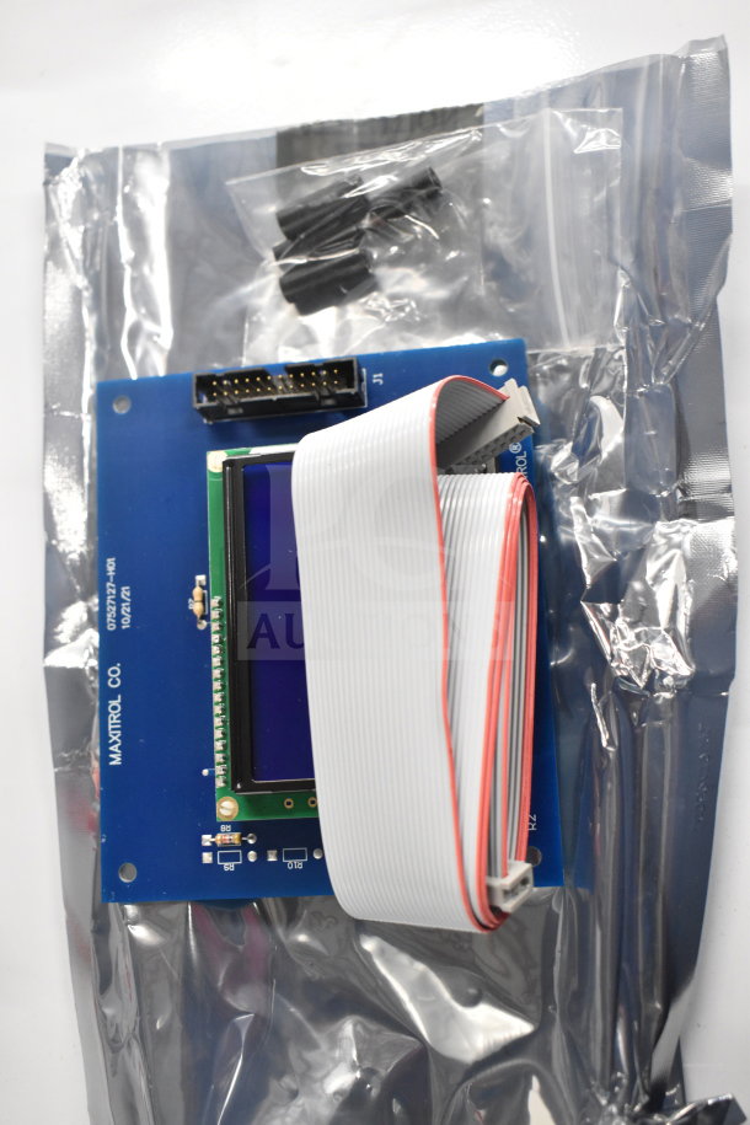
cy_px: 562
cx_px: 375
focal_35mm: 40
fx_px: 1266
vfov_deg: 47.9
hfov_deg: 33.0
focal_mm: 27
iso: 3200
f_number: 4
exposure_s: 1/40
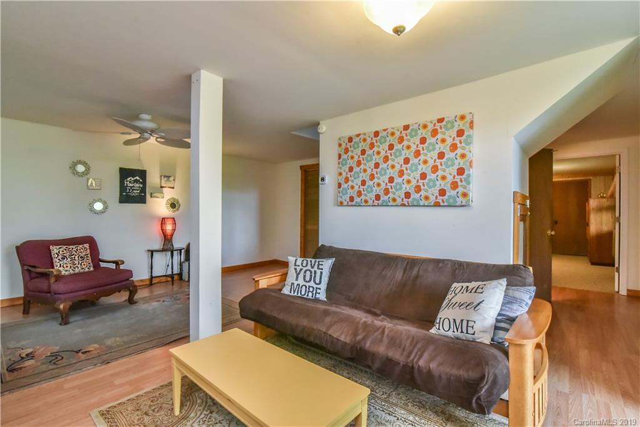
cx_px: 320
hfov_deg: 96.7
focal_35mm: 16
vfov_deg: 73.8
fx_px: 284
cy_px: 214
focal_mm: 16
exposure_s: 1/100
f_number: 10
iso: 4000
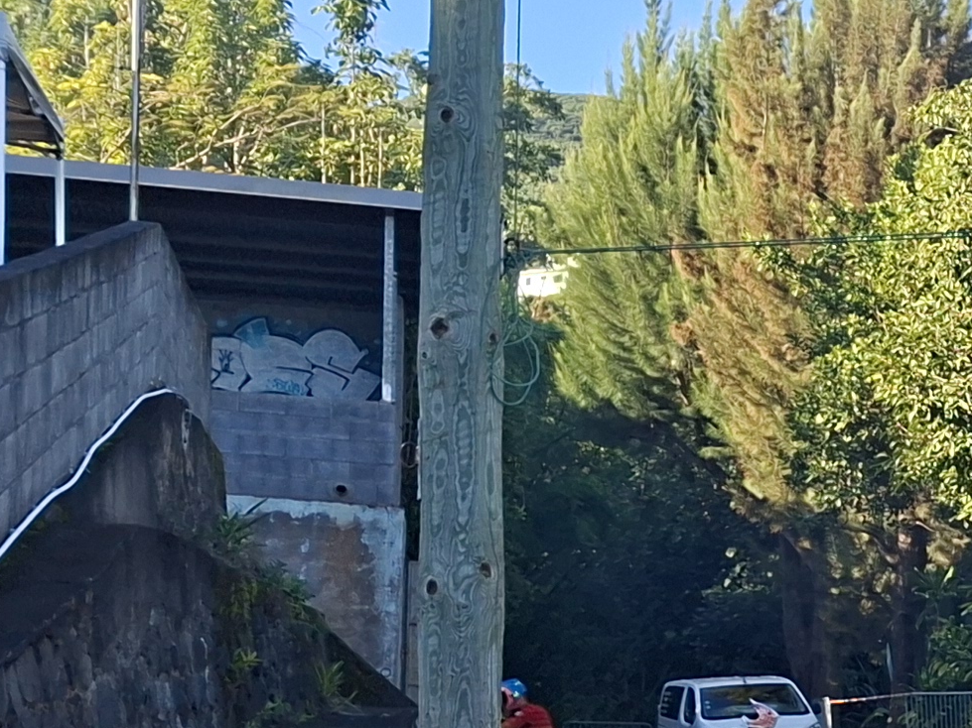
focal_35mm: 94
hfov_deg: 17.4
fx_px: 2639
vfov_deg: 15.4
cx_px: 1688
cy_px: 736
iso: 50
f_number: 1.8
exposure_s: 1/826
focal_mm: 5.54
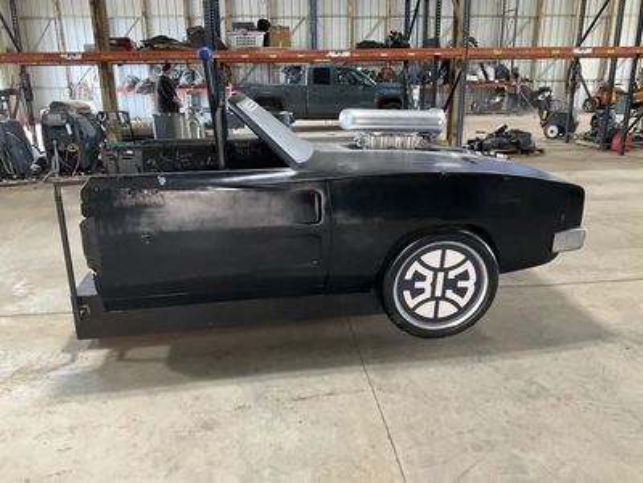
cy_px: 242
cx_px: 322
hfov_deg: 61.7
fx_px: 539
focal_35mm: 29
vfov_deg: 48.2
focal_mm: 3
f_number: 1.8
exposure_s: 1/60
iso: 125
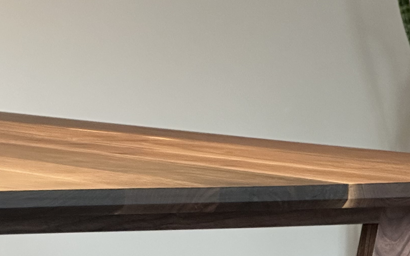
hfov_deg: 10.3
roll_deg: -1.2
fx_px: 2268
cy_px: 348
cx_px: 46
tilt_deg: -9.6
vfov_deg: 6.4
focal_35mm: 203
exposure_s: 1/41
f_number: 2.8
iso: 640
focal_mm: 9
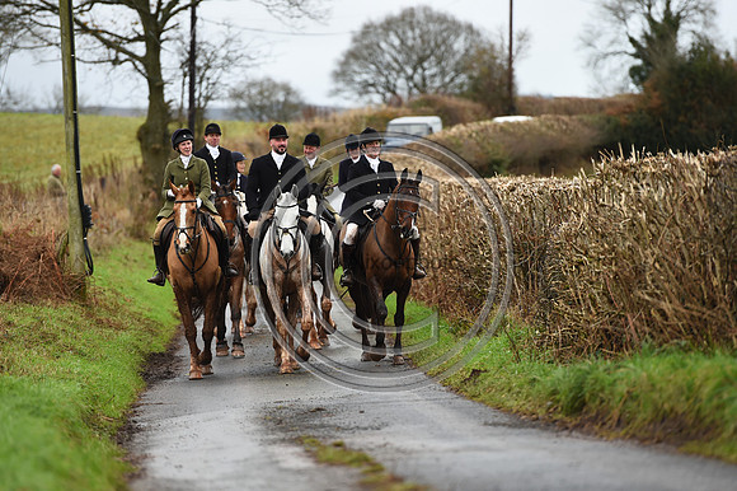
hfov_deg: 10.3
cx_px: 368
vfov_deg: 6.9
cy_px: 246
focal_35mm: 200
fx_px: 4092
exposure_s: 1/1000
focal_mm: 200
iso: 900
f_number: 3.5
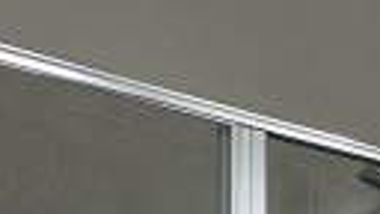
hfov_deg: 16.5
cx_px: 781
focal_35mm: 95
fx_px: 957
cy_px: 511
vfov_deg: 10.8
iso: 125
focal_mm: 2.22
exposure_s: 1/120
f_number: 2.2
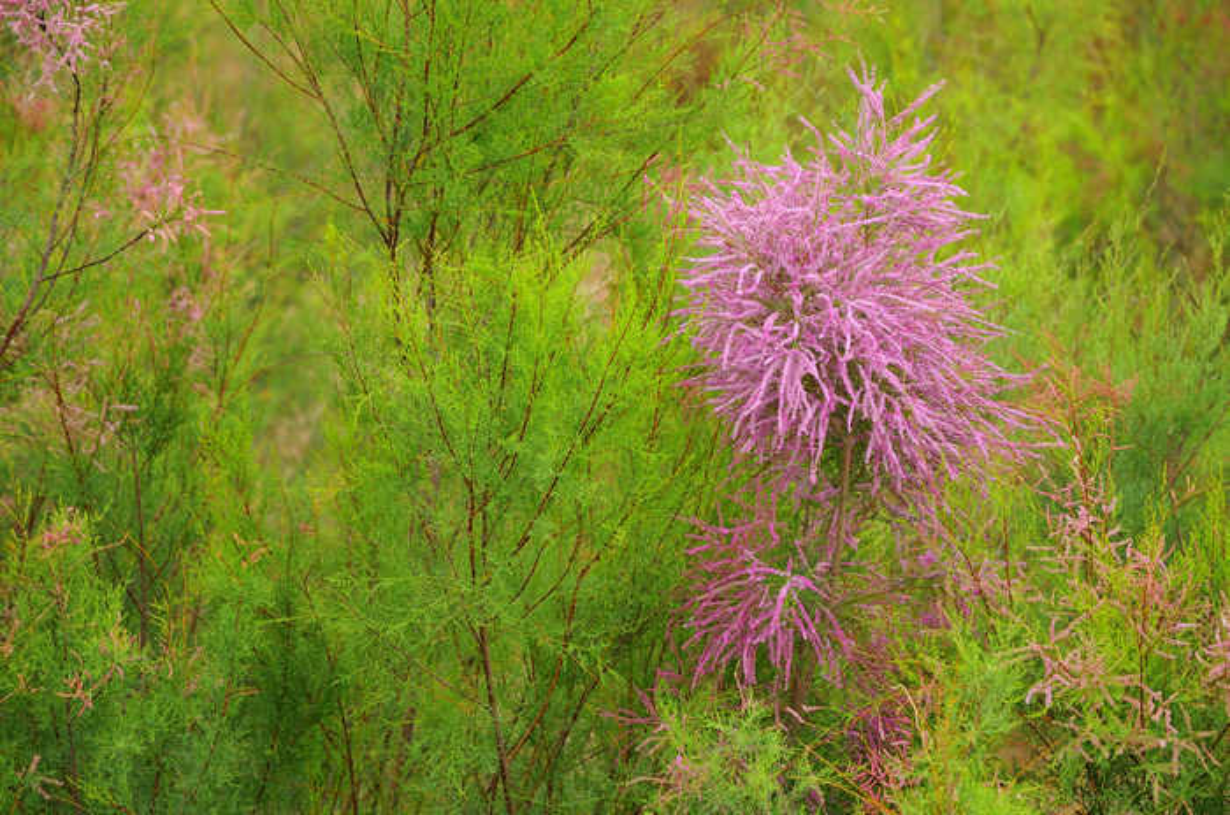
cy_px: 408
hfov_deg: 16.1
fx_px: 4348
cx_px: 615
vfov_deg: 10.7
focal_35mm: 128
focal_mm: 85
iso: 200
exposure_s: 1/200
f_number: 6.3
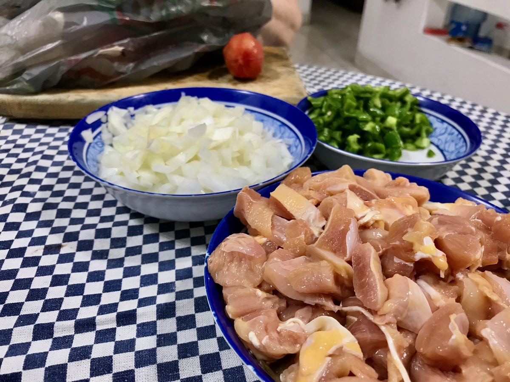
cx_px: 255
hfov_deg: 63.4
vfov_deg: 49.7
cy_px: 191
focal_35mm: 28
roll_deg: -3.3
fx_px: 413
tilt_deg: -31.9
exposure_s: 1/15
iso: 40
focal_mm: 3.99
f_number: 1.8
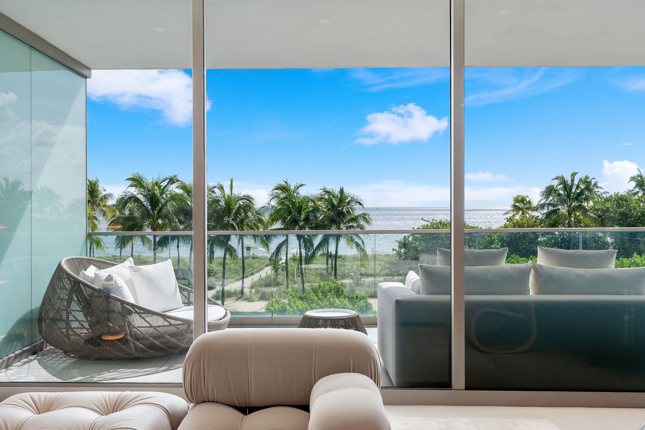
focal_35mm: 32
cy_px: 215
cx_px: 322
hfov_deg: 58.7
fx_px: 573
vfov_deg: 41.1
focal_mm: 32
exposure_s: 1/800
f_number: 8
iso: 640
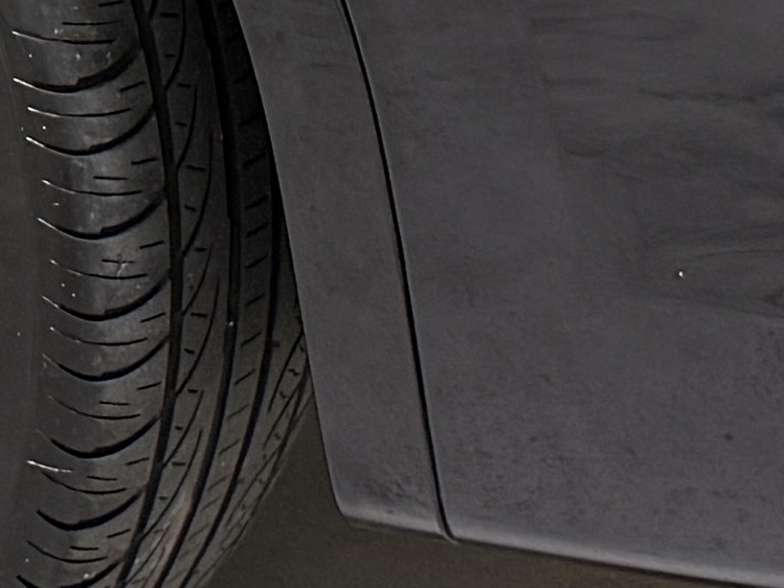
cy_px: -867
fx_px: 4145
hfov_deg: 10.4
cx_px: -388
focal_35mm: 183
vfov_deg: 7.5
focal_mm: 6.76
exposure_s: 1/60
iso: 160
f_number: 1.78
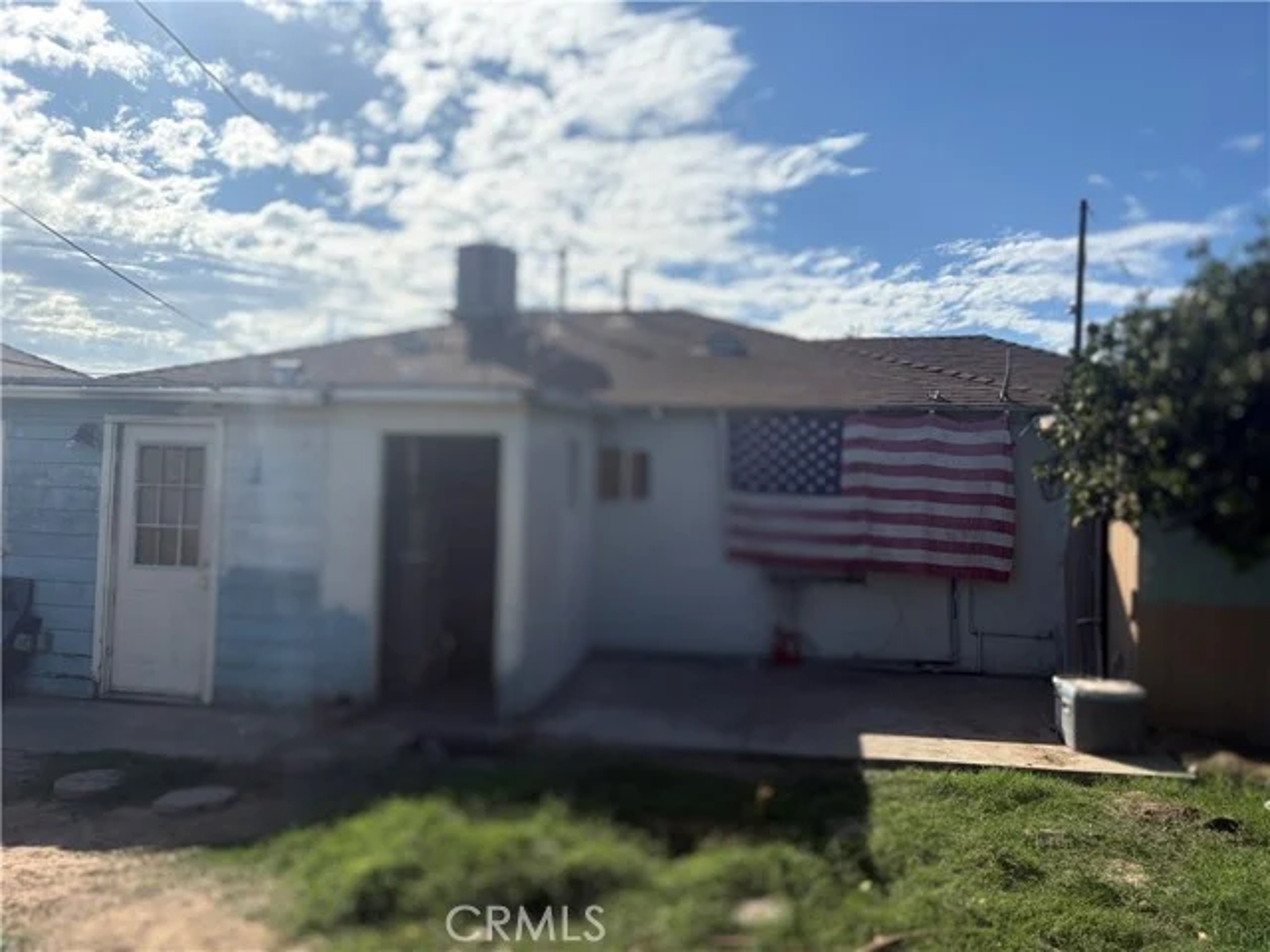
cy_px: 476
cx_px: 635
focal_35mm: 26
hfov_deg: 67.3
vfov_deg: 53.1
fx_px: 954
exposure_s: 1/6993
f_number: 1.6
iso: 50
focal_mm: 5.96
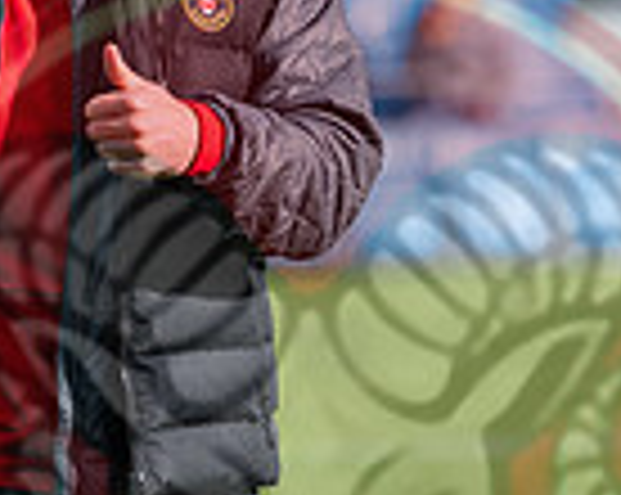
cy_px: 583
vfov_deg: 1.5
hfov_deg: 1.8
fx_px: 19509
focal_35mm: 1063
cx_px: 378
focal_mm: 135
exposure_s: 1/5000
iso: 200
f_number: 2.5
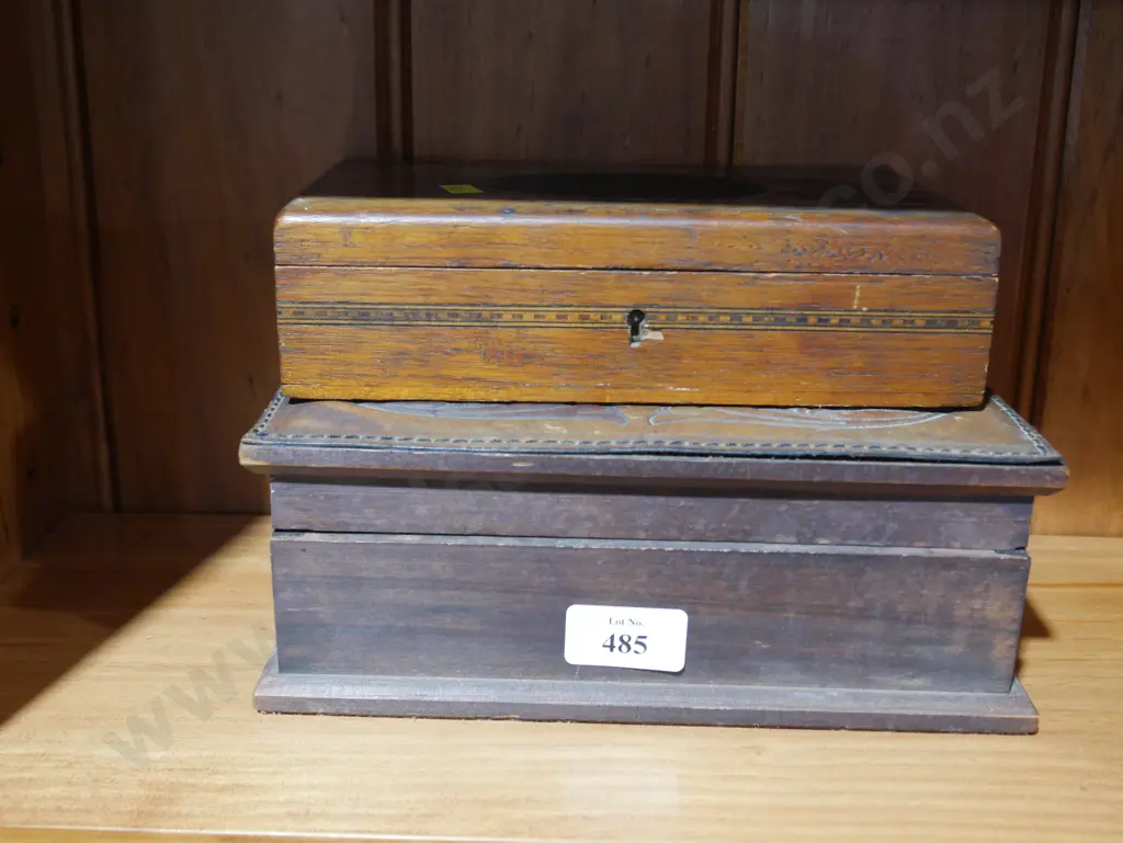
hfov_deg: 44.8
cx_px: 562
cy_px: 422
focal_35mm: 42
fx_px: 1363
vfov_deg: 34.4
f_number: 4.6
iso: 2000
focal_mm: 21
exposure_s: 1/60
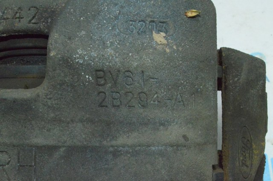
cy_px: 90
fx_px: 364
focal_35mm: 48
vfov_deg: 28.0
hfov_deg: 41.2
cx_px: 136
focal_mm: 32
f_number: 29
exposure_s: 1/60
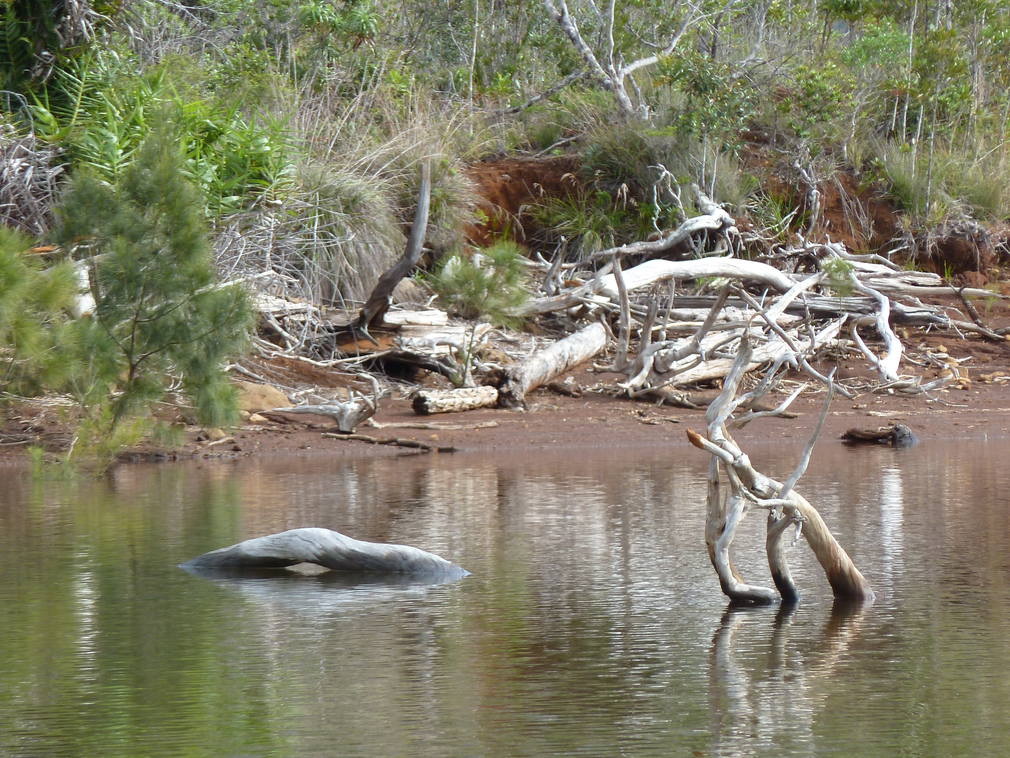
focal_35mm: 369
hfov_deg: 5.4
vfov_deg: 4.0
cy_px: 379
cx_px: 505
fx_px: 10766
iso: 80
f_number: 4.9
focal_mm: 49.2
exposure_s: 1/125
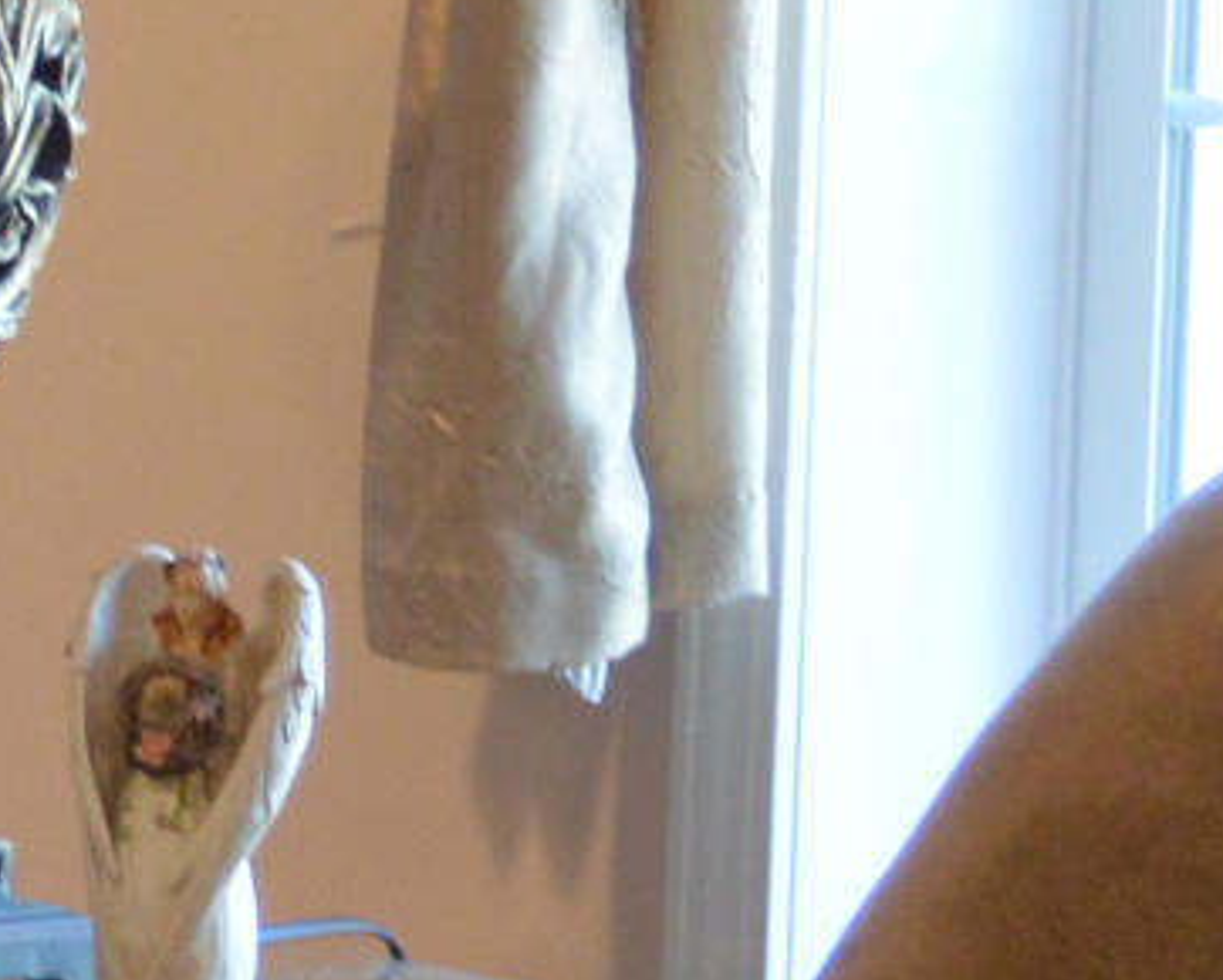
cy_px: 463
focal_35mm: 303
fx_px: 10973
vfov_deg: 5.1
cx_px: -1331
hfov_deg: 6.2
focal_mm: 26
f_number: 4
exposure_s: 1/40
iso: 800
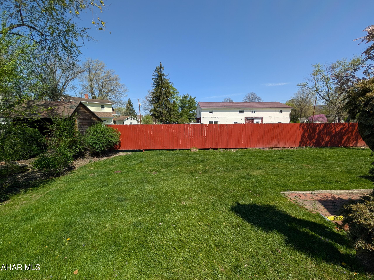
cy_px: 140
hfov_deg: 110.5
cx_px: 187
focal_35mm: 12
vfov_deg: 94.5
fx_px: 130
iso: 58
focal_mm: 2.02
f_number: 1.7
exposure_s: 1/4878
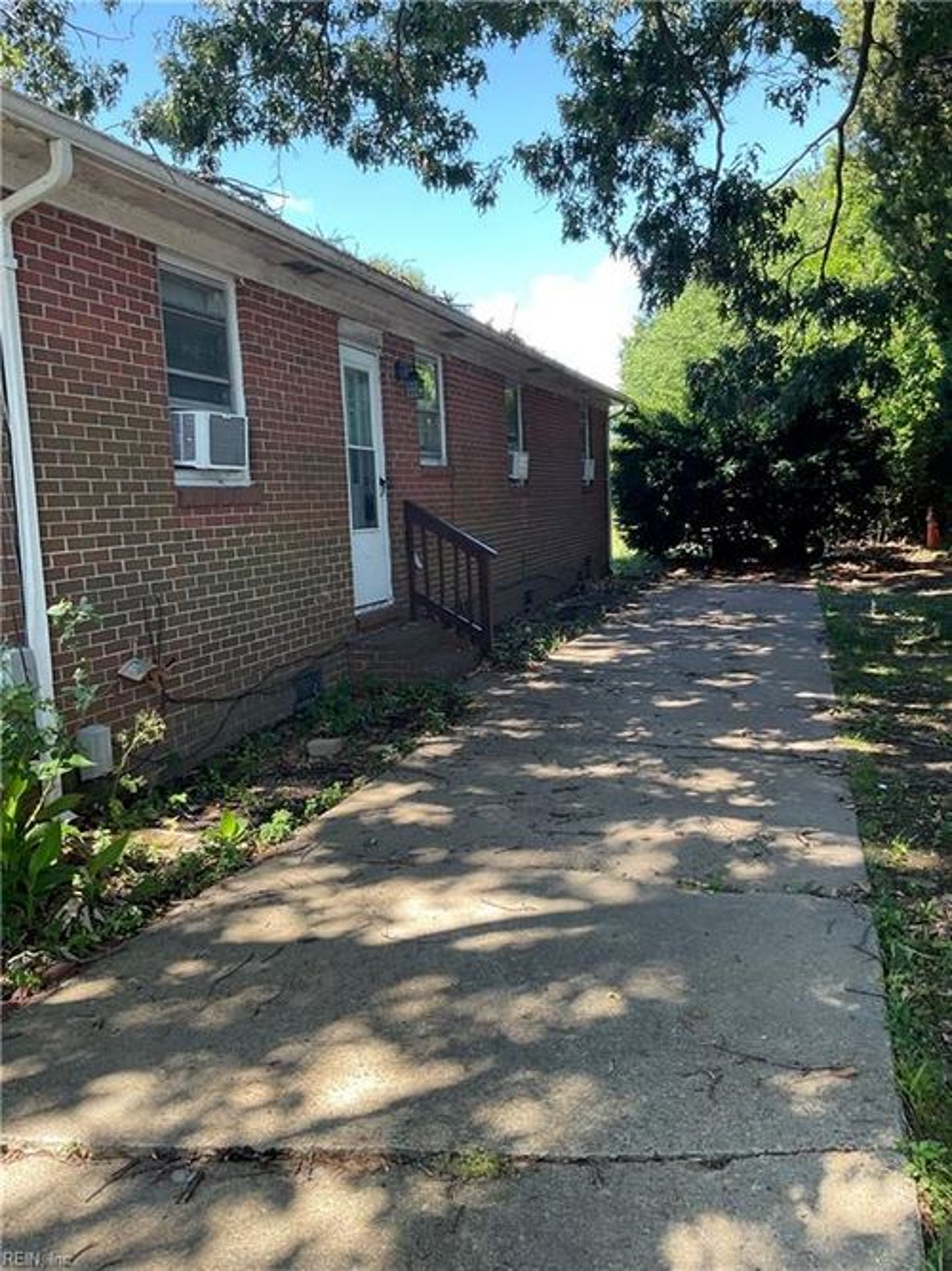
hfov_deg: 48.2
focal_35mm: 29
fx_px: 1064
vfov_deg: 61.7
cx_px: 476
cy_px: 636
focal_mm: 3
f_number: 1.8
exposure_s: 1/122
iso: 16
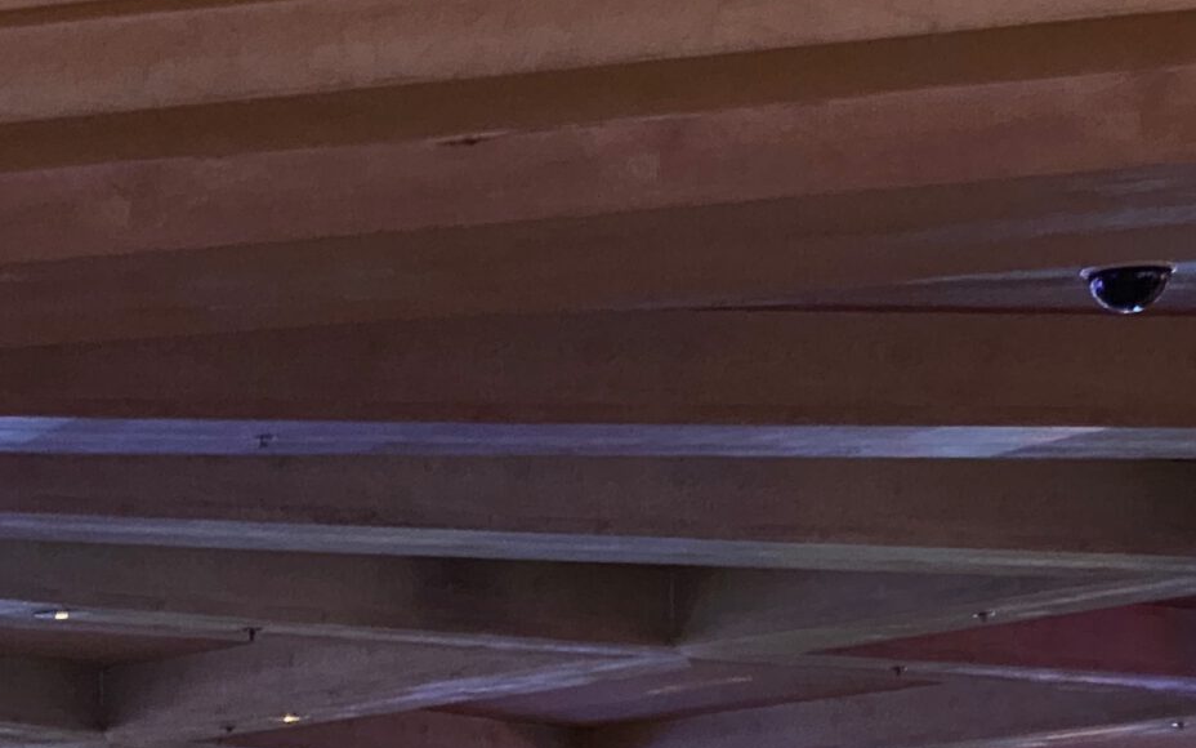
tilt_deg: +0.4
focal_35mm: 152
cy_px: 1023
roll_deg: +0.7
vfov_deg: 8.5
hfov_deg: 13.2
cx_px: -412
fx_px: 4954
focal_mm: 6
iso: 500
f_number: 2
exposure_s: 1/40
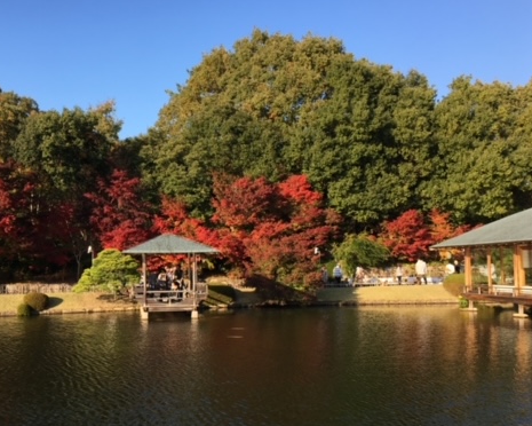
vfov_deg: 38.2
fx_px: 614
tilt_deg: +2.7
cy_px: 227
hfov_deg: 46.3
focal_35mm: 39
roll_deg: +0.6
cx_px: 192
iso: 25
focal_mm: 4.15
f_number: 2.2
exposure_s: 1/686
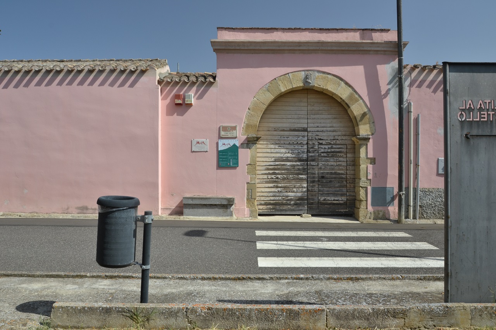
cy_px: 165
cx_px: 248
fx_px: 372
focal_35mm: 27
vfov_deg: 47.9
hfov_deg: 67.4
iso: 200
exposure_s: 1/125
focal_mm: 18
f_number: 11
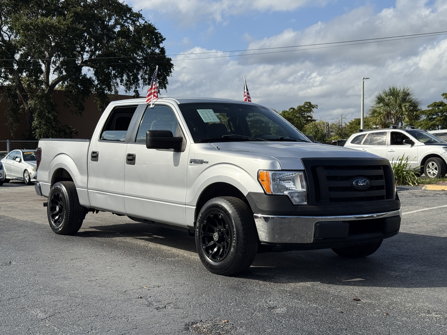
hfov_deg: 39.7
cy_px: 168
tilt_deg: -0.8
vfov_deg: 30.3
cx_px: 224
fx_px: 620
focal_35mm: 48
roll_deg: -0.3
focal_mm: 6.76
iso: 64
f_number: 1.78
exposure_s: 1/6536
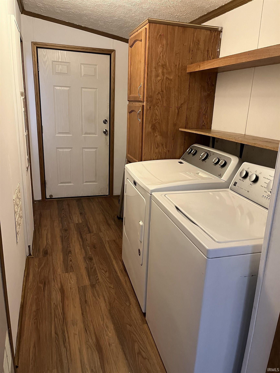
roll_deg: -2.4
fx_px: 280
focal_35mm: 26
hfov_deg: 53.1
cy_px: 186
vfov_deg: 67.3
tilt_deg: -16.7
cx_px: 140
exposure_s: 1/60
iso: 500
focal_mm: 5.1
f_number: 1.6
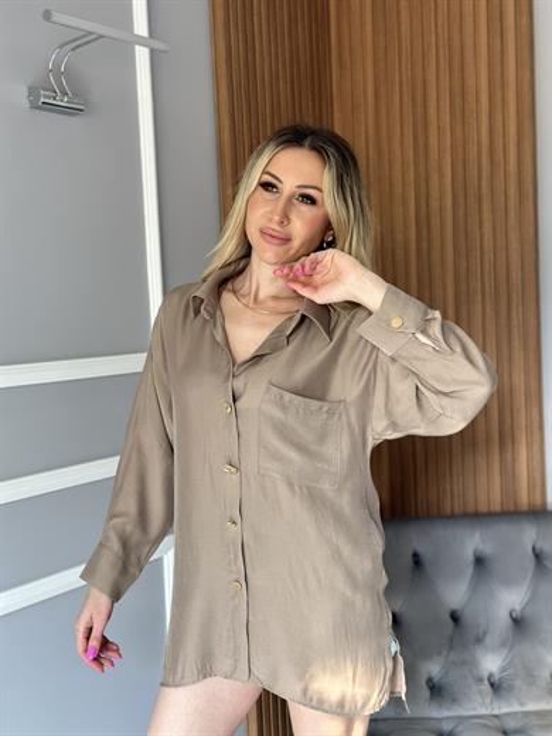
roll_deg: +2.3
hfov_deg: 30.3
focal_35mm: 48
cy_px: 368
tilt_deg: -3.7
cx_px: 276
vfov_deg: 39.7
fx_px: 1021
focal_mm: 6.86
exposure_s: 1/60
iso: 160
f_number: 1.78
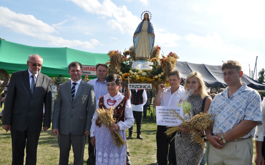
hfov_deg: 58.9
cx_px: 133
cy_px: 84
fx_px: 235
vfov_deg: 38.8
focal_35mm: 33
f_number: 9
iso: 200
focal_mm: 21
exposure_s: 1/320
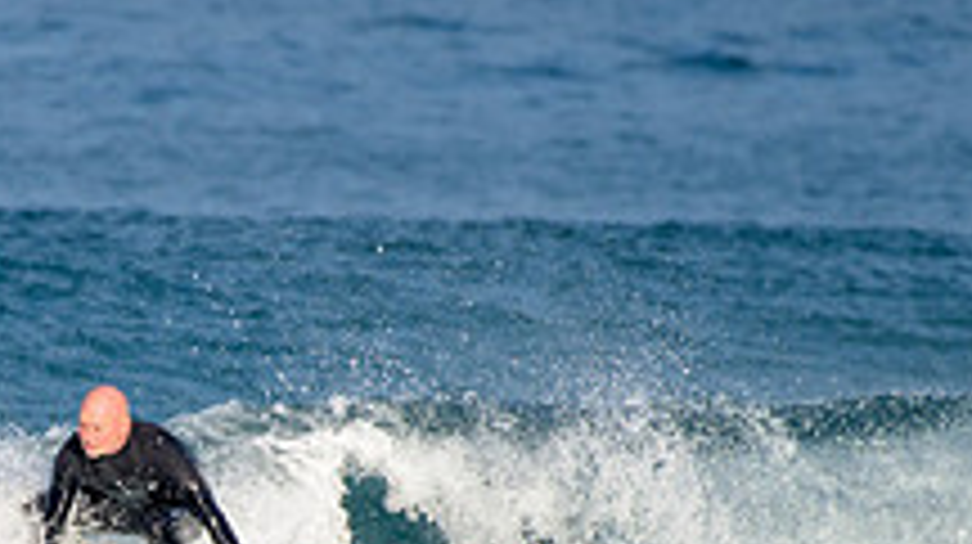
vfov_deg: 0.7
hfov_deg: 1.3
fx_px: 44467
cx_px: 126
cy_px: 662
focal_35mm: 1727
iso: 400
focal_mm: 500
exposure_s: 1/2000
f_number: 5.6
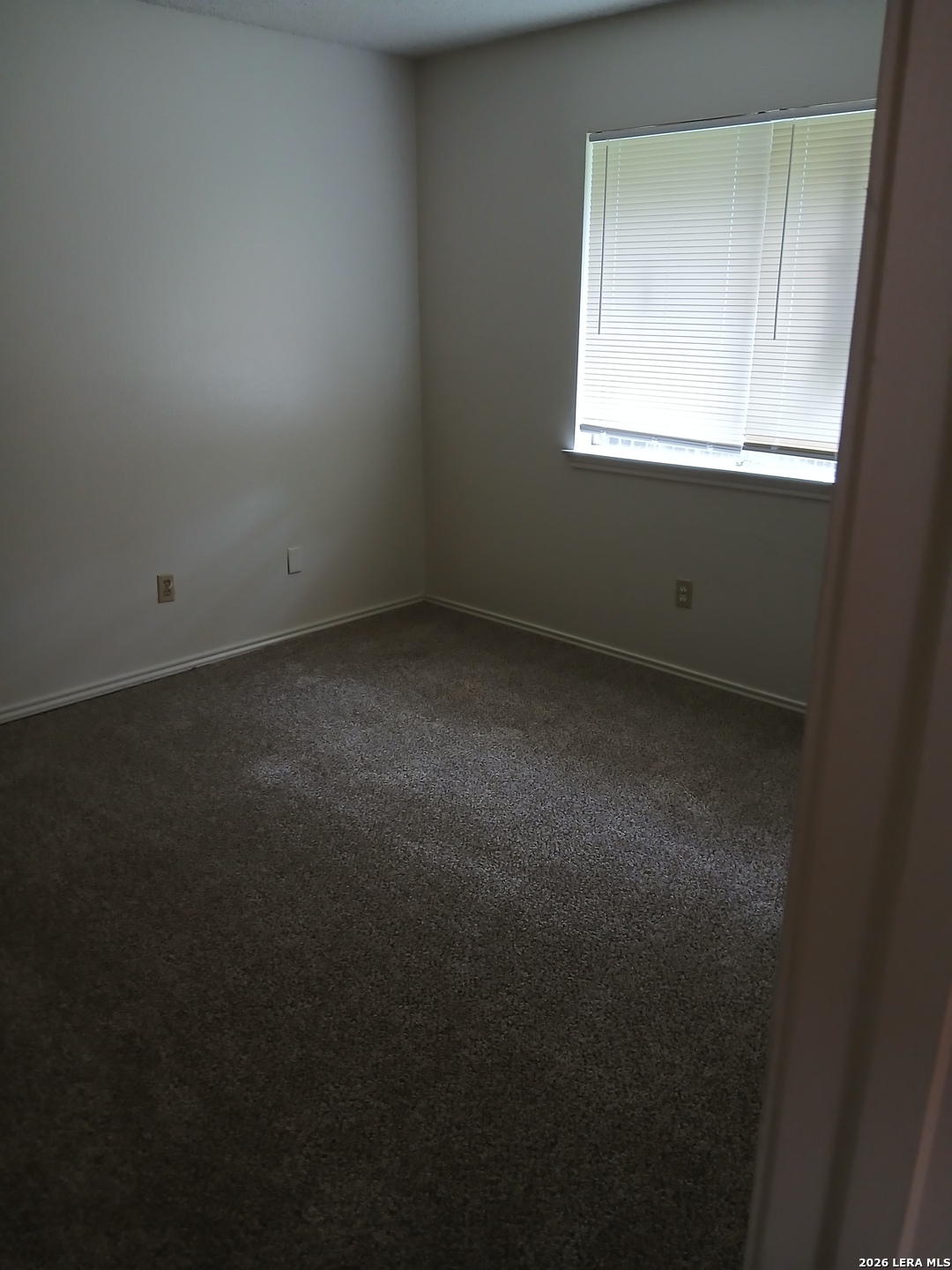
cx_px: 476
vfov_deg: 67.3
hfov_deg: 53.1
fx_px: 953
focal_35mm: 26
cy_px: 635
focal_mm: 3.98
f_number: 1.8
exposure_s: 1/60
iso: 250
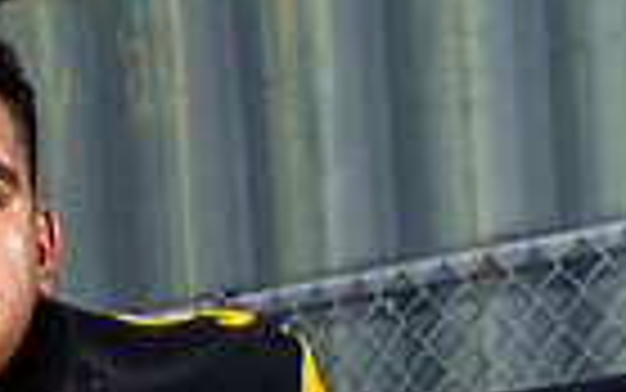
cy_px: 937
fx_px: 2304
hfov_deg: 15.1
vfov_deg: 8.8
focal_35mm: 135
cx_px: -36
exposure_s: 1/125
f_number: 8
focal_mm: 41
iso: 100
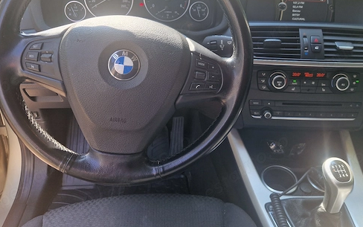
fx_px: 297
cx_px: 201
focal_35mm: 30
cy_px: 67
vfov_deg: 41.0
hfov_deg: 62.7
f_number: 1.8
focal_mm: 5.4
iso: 50
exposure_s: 1/180
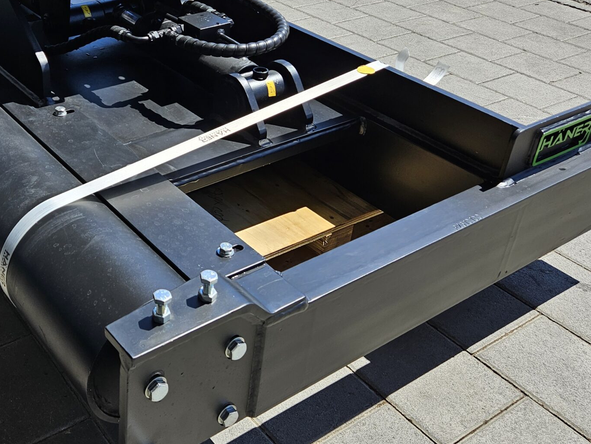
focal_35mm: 43
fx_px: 734
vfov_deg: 33.3
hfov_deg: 42.9
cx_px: 170
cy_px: 153
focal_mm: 5.4
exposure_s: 1/1050
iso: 25
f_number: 1.8
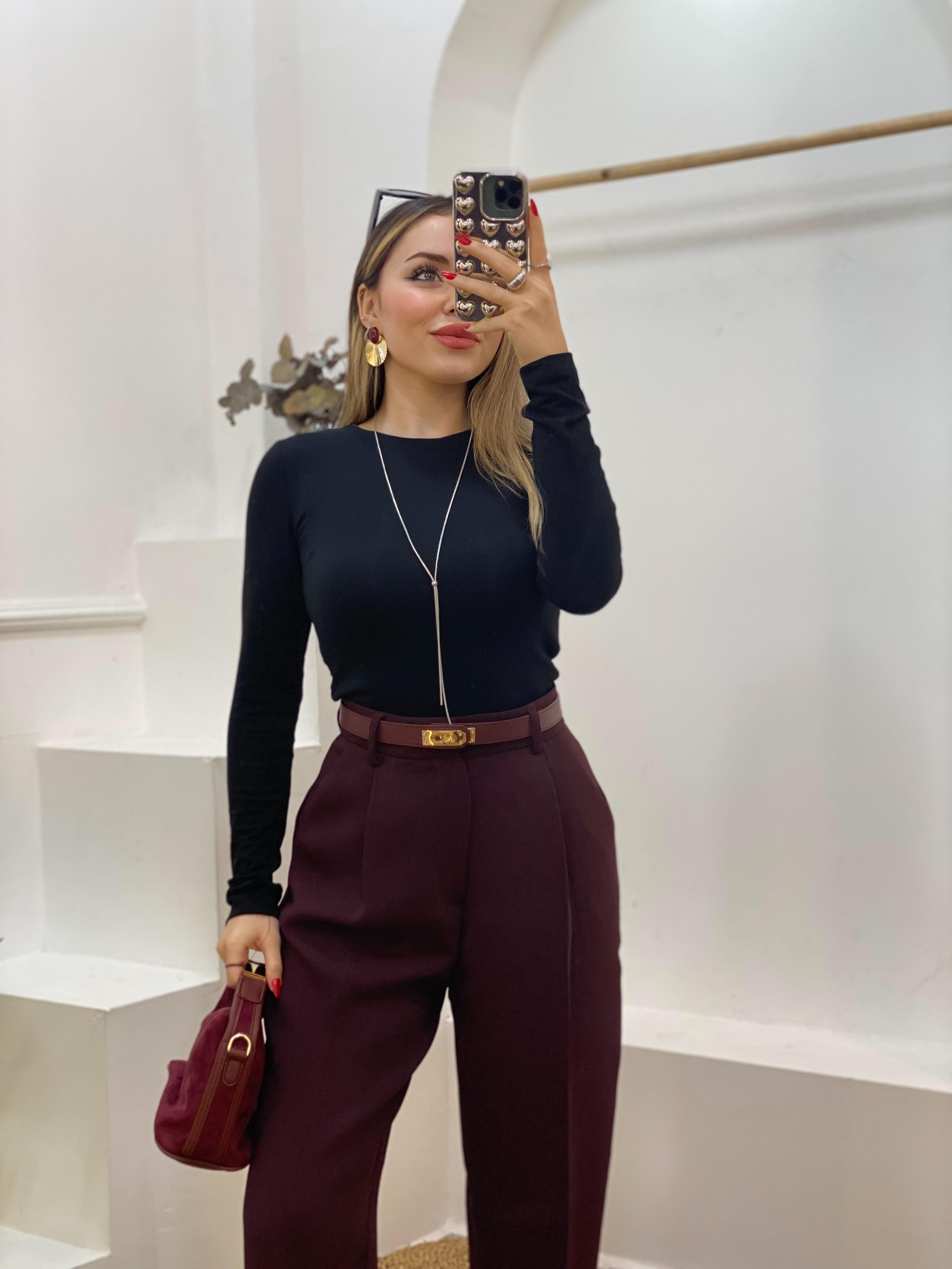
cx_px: 476
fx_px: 1907
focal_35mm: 52
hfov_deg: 28.0
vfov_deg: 36.8
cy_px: 634
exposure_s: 1/100
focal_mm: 6
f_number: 2
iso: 100
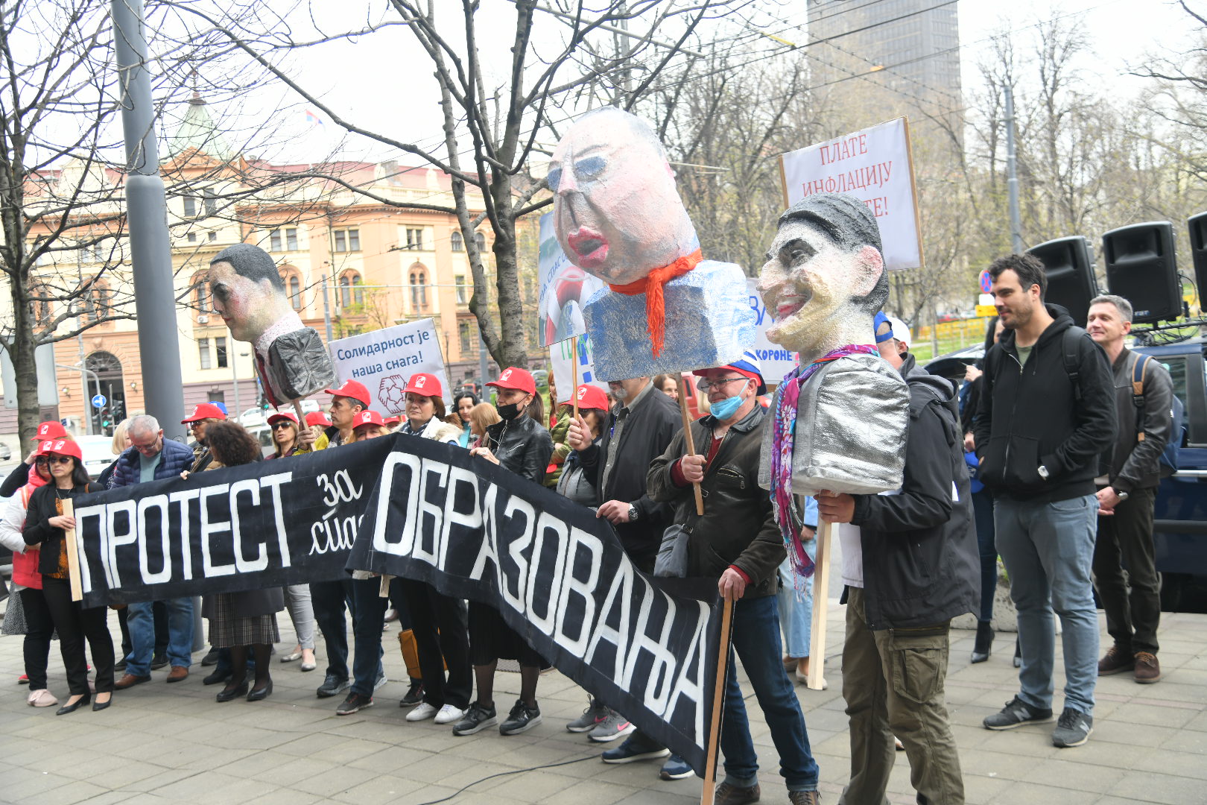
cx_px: 604
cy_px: 402
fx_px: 1173
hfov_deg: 54.4
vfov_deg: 37.9
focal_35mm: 35
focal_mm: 35
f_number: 4
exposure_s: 1/250
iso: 200
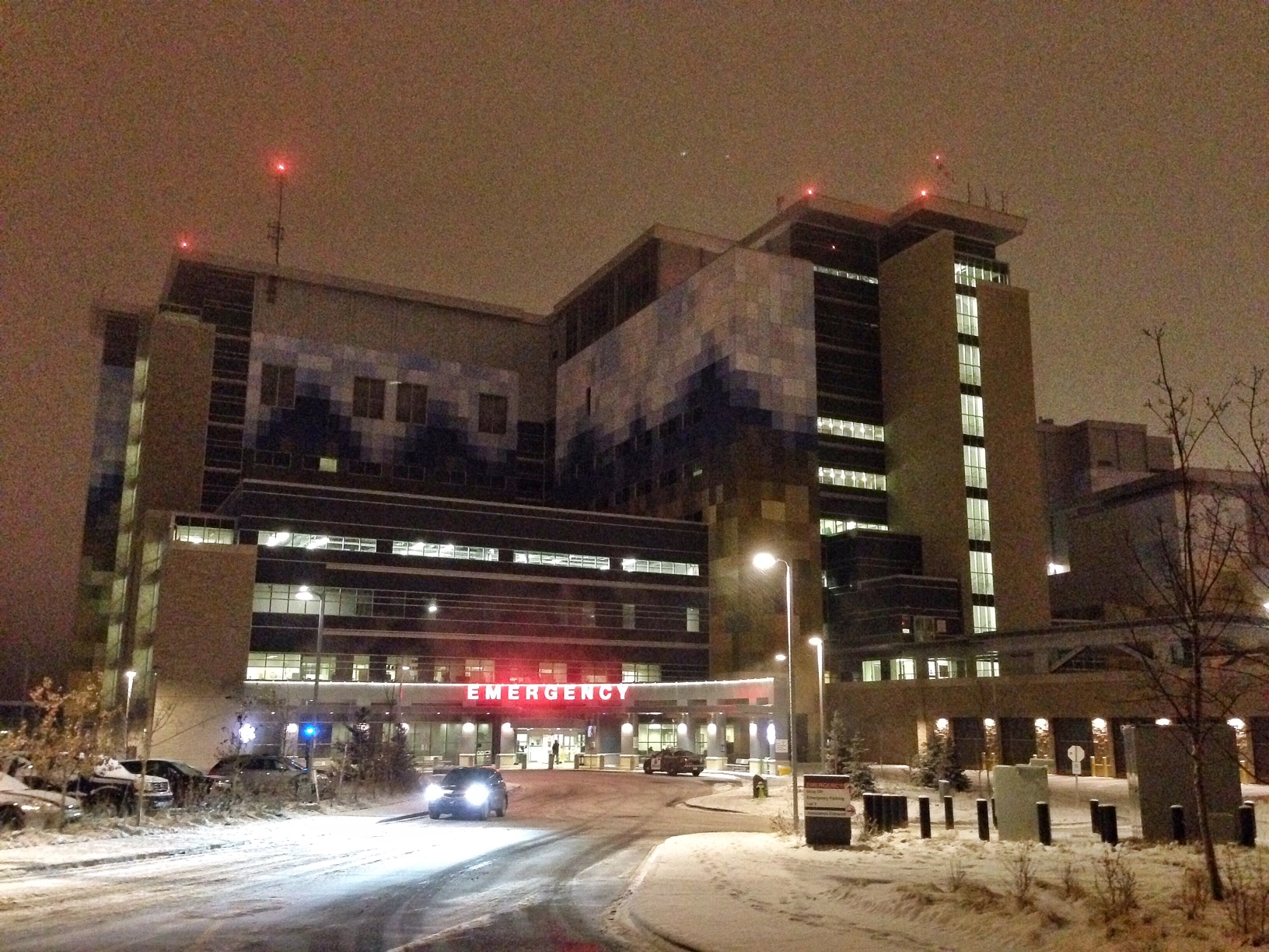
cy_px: 476
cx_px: 634
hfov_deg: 55.4
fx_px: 1210
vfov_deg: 42.9
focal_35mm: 33
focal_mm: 4.12
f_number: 2.4
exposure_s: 1/15
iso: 800
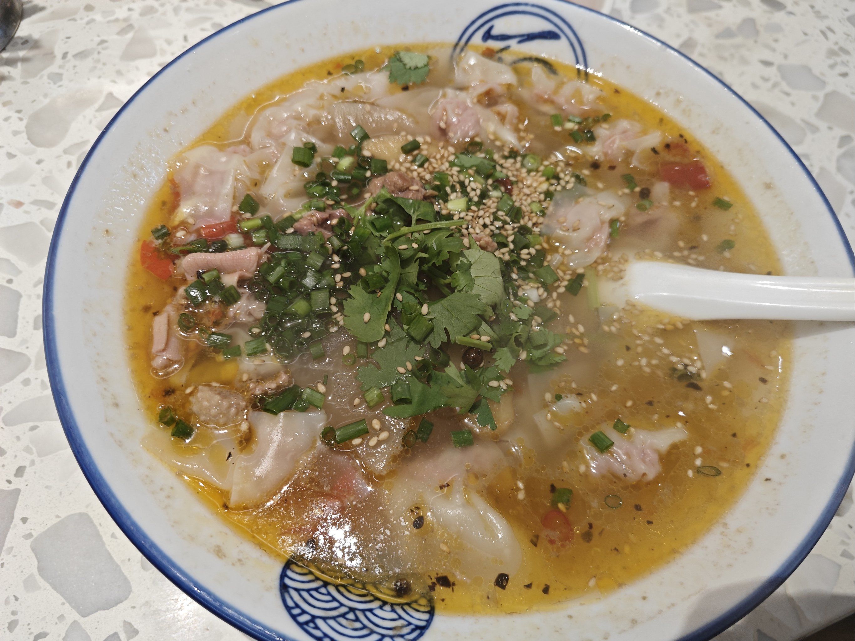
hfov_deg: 73.9
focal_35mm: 23
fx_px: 568
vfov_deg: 58.9
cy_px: 320
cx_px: 428
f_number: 1.8
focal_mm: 5.43
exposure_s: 1/100
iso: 200
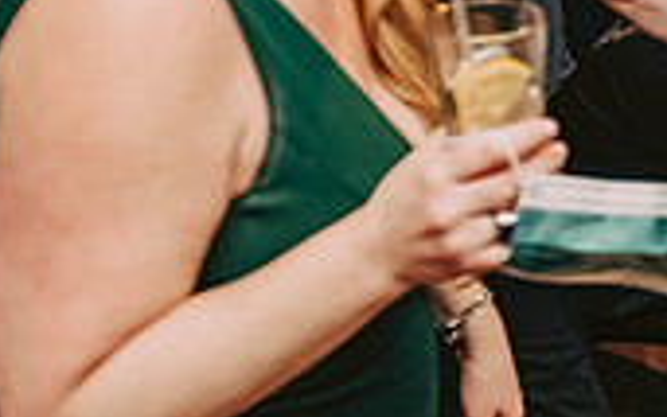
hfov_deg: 21.1
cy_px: 49
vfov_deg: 15.6
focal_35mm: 83
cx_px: 995
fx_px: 1509
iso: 2000
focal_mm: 24
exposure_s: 1/200
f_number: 3.2
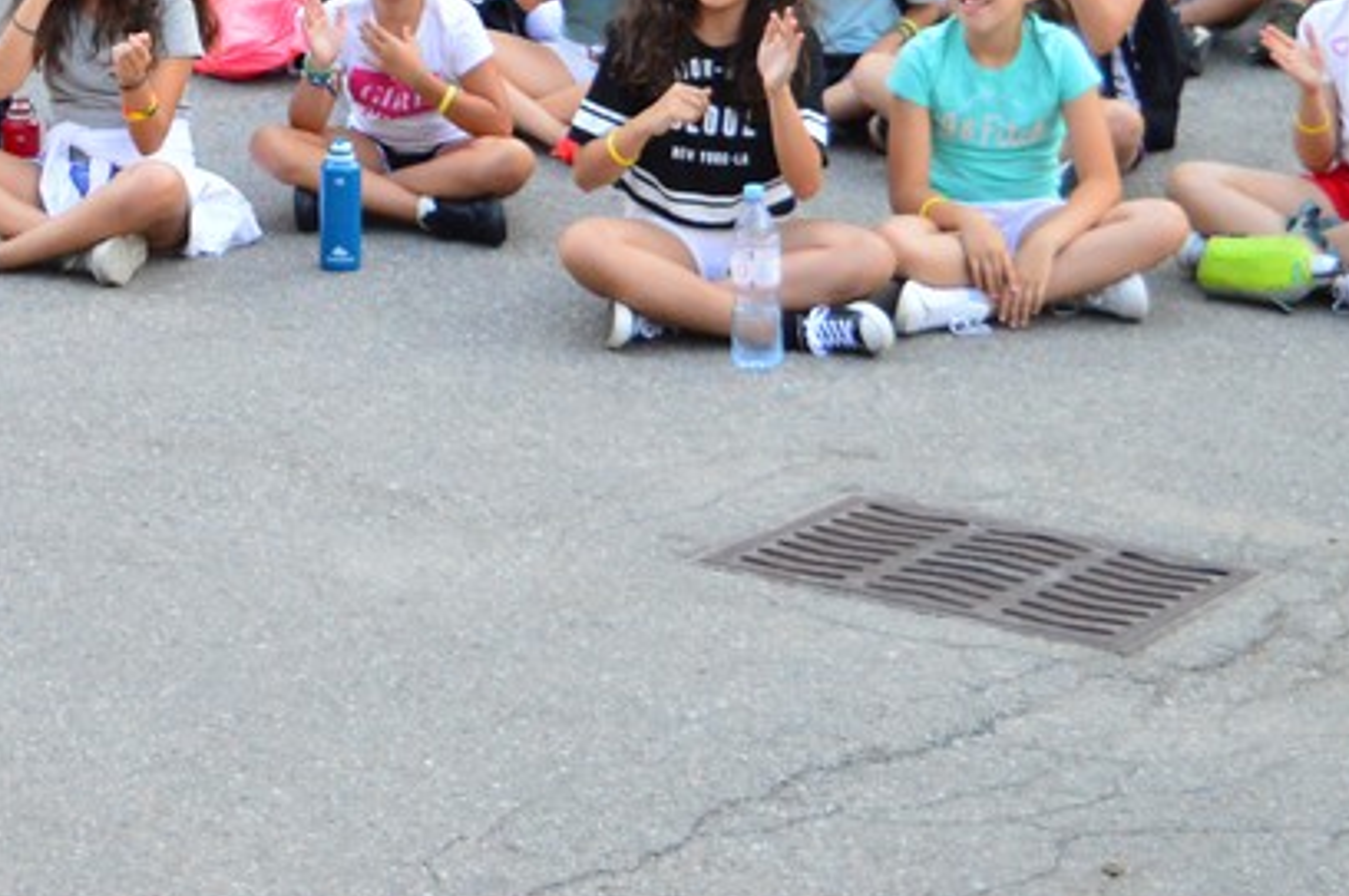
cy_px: -203
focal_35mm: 109
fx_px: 4089
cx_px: 175
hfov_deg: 18.5
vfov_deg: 12.2
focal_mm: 29
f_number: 4.2
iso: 1600
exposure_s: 1/800
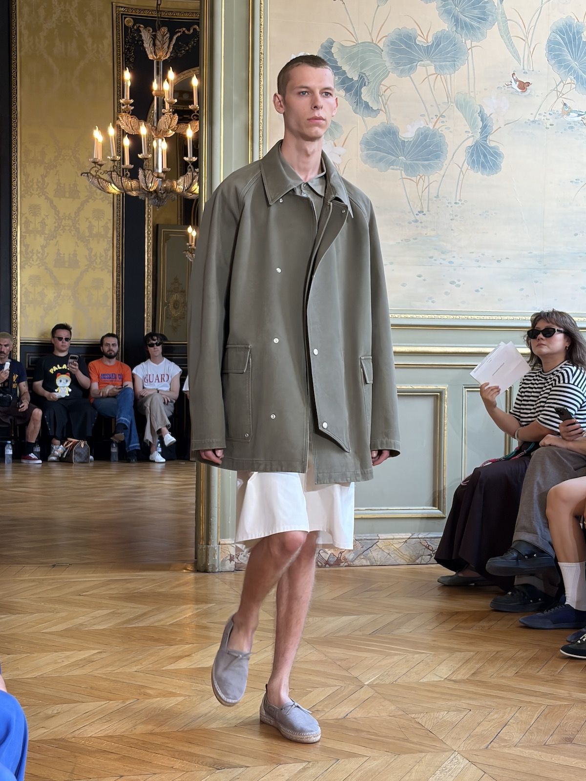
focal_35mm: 52
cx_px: 293
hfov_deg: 28.0
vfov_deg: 36.8
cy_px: 390
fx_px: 1174
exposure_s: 1/120
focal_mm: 5.96
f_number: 1.6
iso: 40
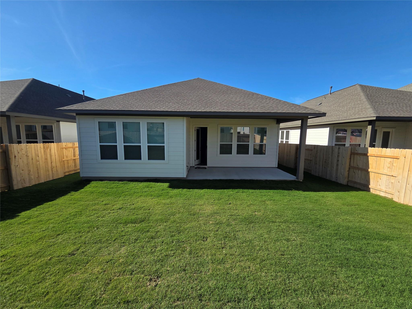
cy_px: 154
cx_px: 206
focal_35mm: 13
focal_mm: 2.2
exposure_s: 1/1951
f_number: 2.2
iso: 50
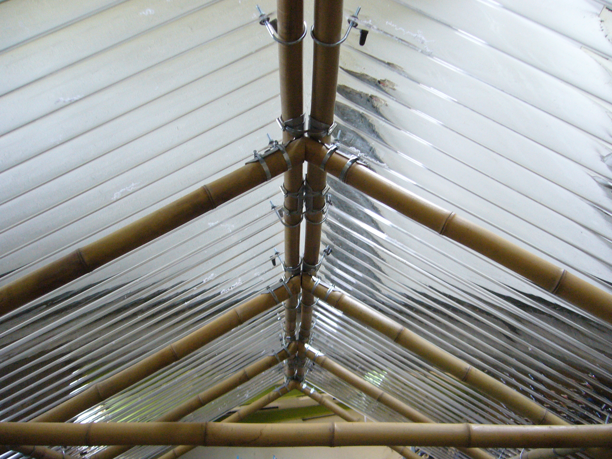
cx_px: 306
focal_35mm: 35
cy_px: 230
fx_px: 619
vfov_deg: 40.7
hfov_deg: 52.6
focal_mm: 5.8
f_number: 2.8
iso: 200
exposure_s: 1/13
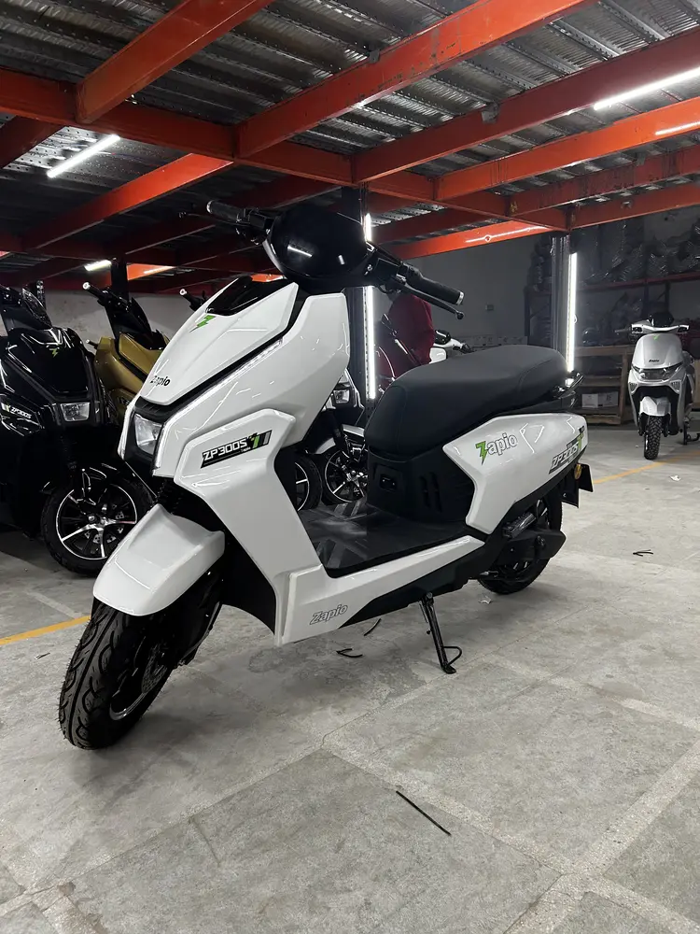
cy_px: 467
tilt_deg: -8.4
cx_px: 350
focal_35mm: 26
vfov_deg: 67.3
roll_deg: +2.3
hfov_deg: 53.1
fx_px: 701
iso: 125
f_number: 1.5
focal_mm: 5.7
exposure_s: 1/100
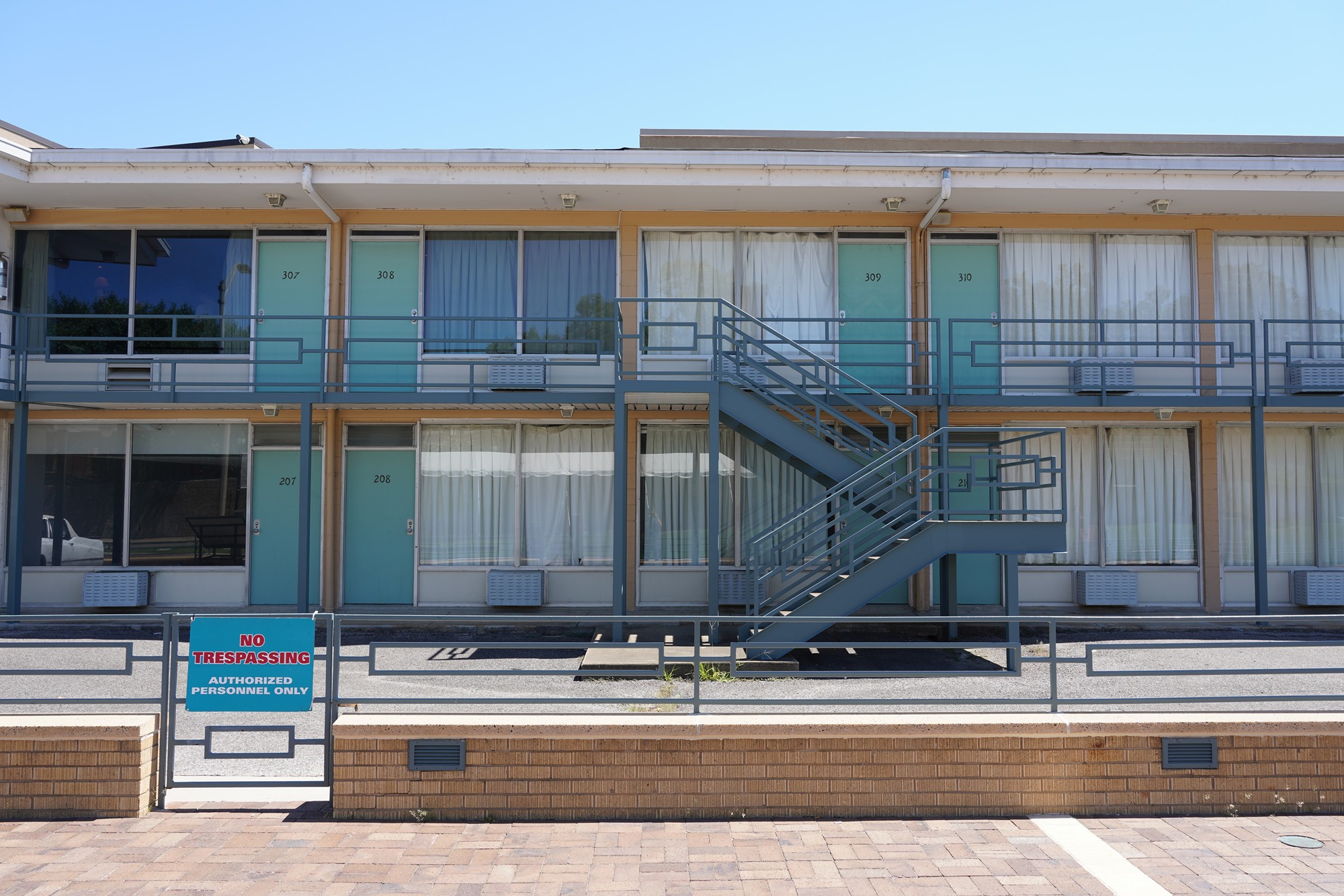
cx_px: 672
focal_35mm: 29
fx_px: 1083
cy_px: 448
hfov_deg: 63.7
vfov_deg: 45.0
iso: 100
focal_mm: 29
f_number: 9
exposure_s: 1/100
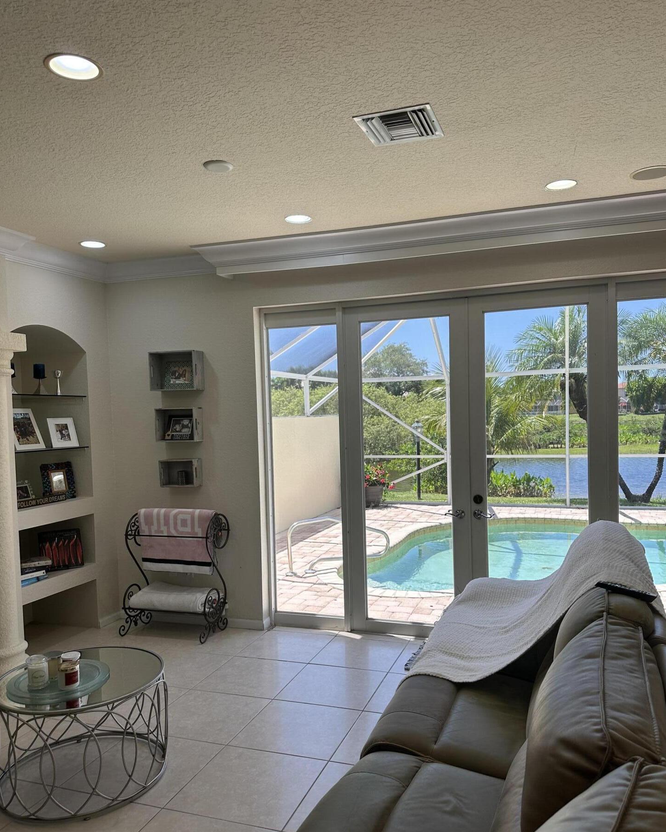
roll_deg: +0.8
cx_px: 345
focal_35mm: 26
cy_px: 440
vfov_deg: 66.0
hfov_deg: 54.9
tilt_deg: -2.7
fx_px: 641
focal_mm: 6.86
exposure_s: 1/638
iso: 80
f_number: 1.78
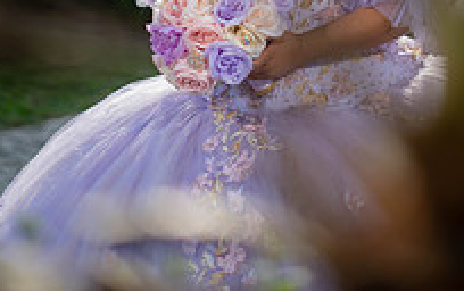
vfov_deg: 6.8
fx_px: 2418
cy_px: -186
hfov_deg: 11.0
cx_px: 289
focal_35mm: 191
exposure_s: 1/2000
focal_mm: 85
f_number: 1.8
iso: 125
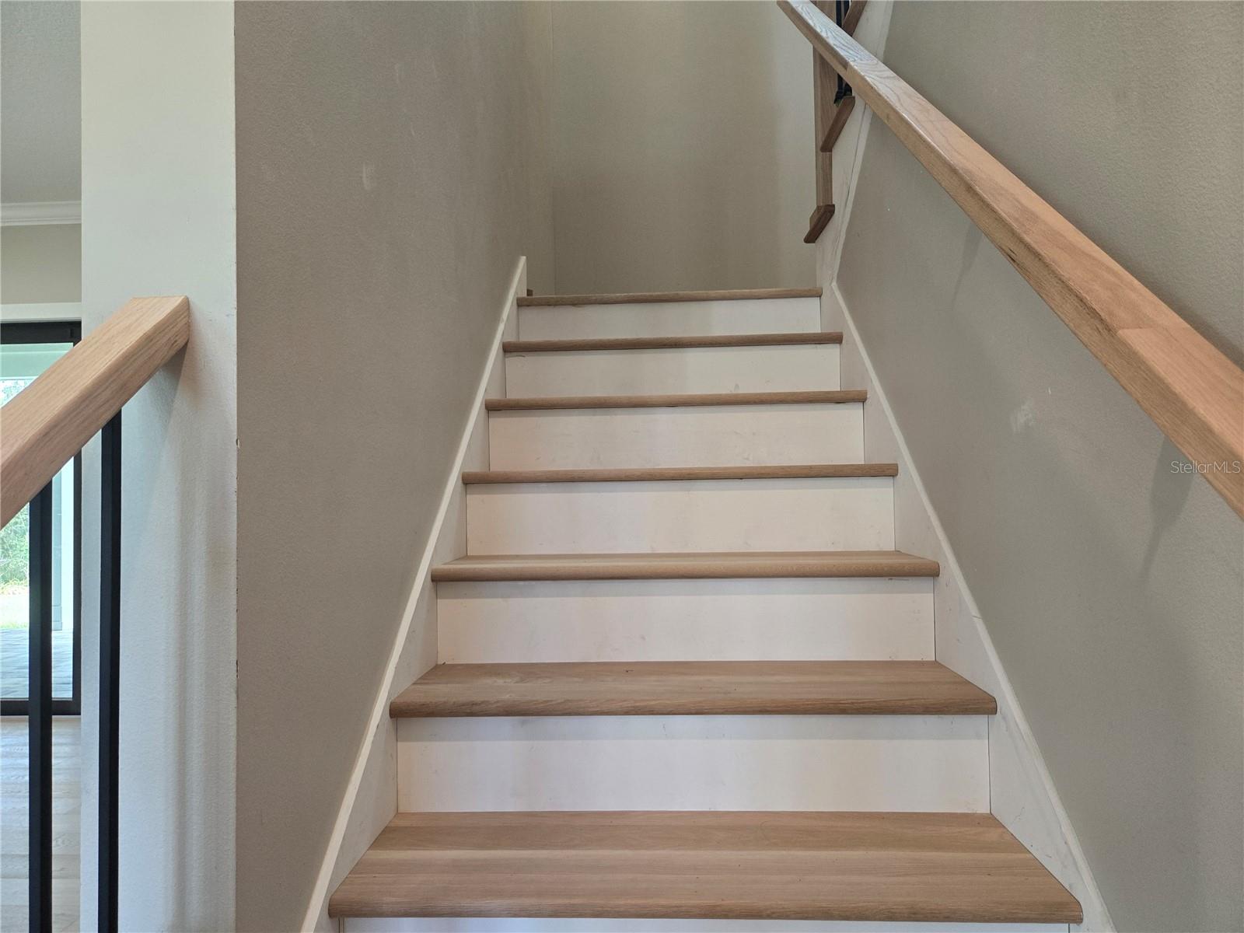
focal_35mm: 23
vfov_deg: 58.9
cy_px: 466
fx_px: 827
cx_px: 622
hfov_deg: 73.9
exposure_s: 1/120
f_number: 1.8
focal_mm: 5.4
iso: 250
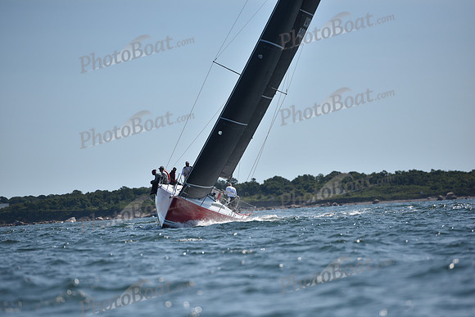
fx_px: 2639
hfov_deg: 10.3
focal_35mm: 200
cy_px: 158
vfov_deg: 6.9
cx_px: 238
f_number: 3.5
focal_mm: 200
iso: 250
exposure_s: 1/8000
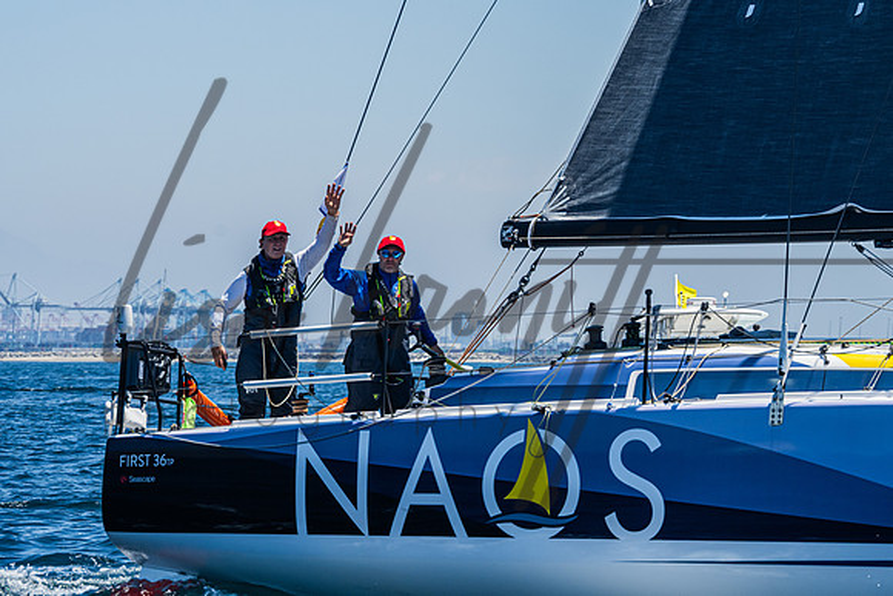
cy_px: 200
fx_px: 5248
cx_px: 445
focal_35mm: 212
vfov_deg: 6.5
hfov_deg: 9.7
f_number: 8
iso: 400
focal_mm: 155
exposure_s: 1/1600
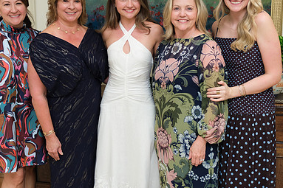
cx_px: 143
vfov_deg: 26.9
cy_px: 70
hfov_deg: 39.6
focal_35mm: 50
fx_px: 393
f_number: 1.8
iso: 500
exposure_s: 1/100
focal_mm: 21.8
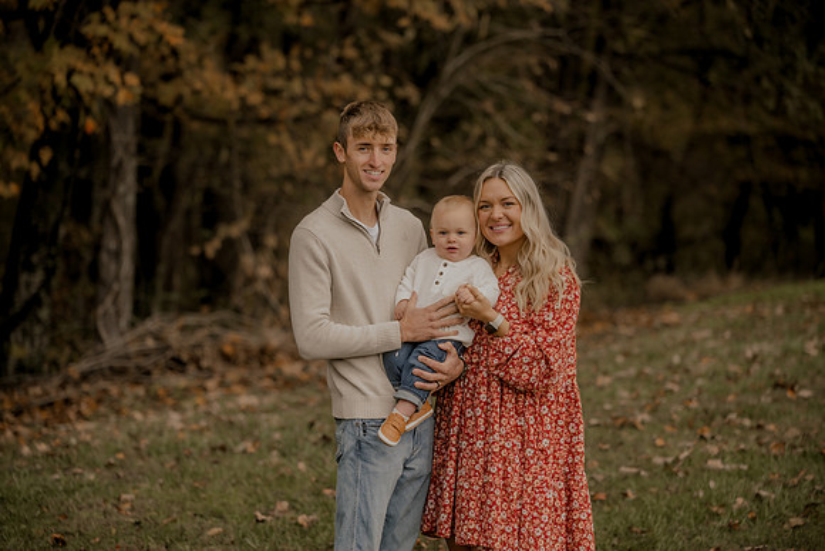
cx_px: 412
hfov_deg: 16.4
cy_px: 276
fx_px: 2865
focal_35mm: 125
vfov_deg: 11.0
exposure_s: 1/125
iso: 250
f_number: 2.8
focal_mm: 125
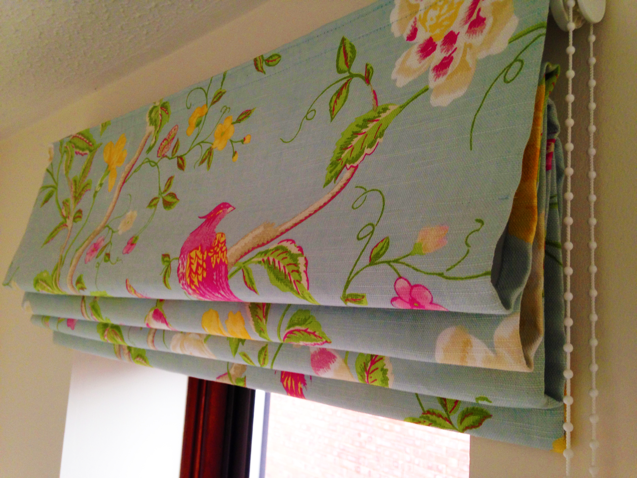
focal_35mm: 33
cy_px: 239
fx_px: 607
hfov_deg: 55.4
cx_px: 318
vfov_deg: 42.9
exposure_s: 1/20
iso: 80
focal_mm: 4.12
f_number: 2.4
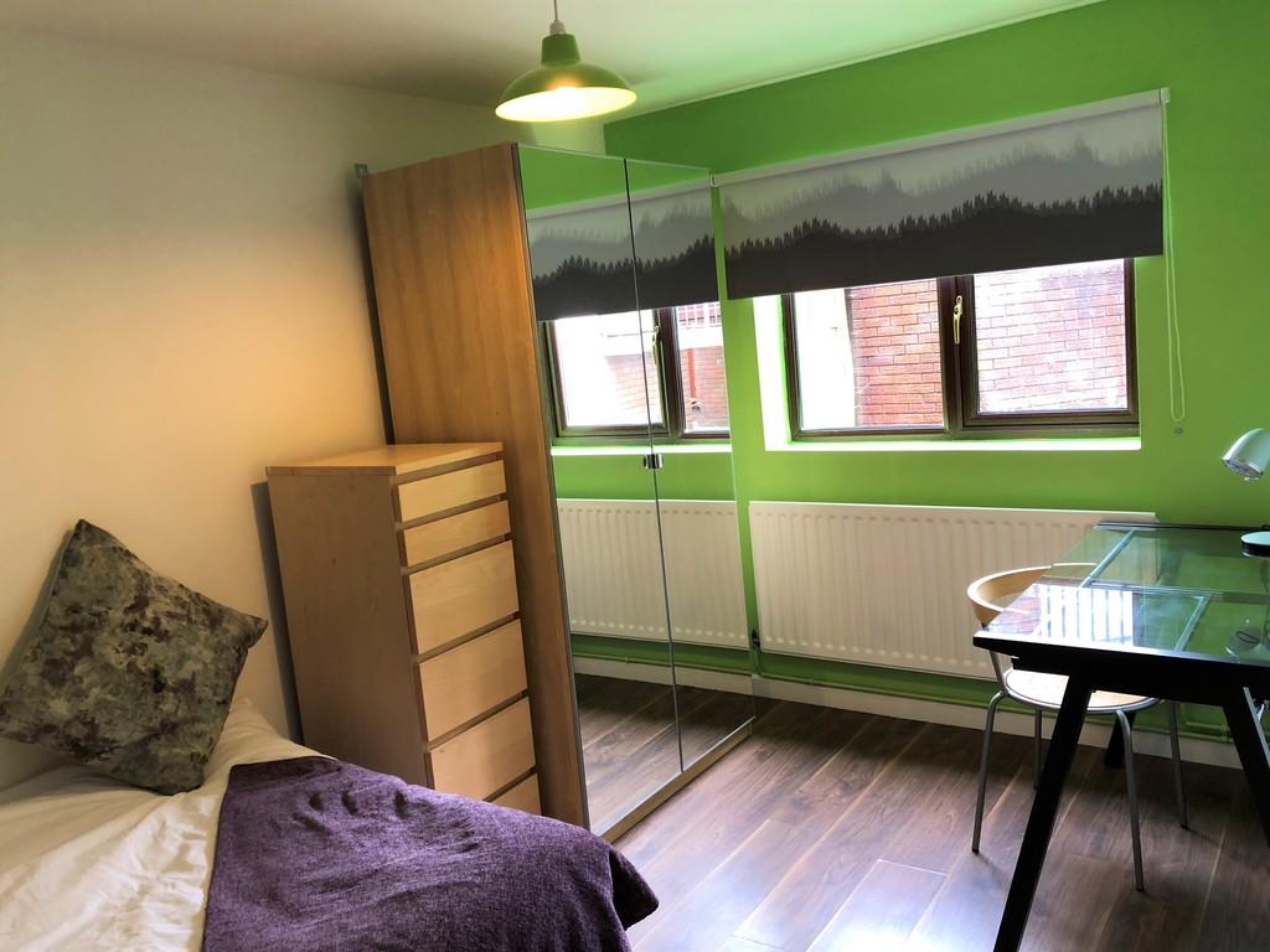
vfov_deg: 49.7
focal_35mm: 28
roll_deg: +6.1
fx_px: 1027
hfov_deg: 63.4
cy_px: 476
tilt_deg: -9.5
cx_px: 635
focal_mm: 3.99
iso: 50
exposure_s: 1/17
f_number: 1.8
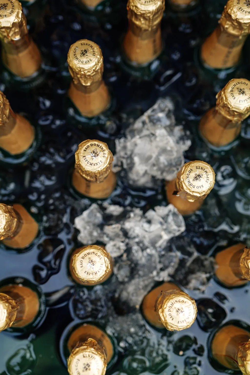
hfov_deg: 27.0
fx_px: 521
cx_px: 125
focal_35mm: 50
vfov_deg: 39.6
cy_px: 188
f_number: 2.8
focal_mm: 50
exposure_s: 1/200
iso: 200
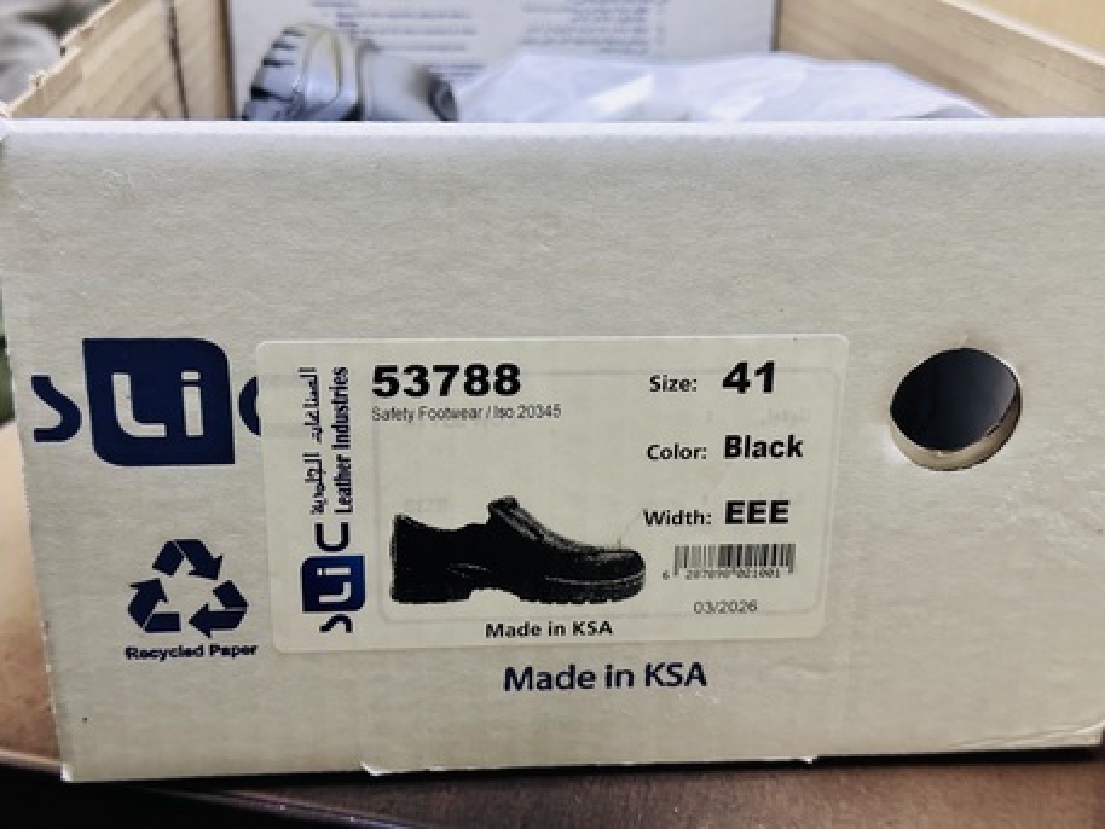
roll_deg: -0.5
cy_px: 414
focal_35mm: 48
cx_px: 552
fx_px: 1533
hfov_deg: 39.6
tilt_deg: -22.3
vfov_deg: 30.3
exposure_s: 1/30
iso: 640
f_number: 1.78
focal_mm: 6.86
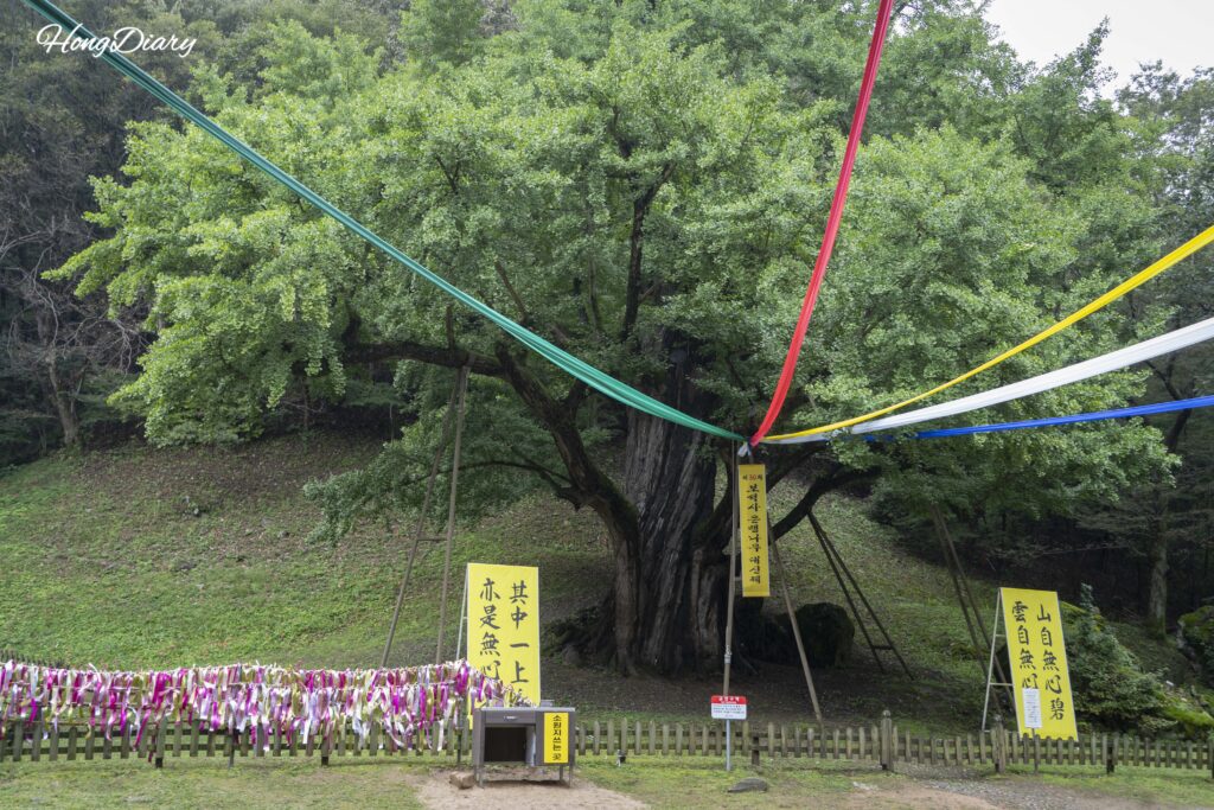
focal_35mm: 38
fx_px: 1282
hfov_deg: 50.7
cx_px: 607
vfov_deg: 35.1
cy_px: 405
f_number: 5
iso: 200
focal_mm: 38
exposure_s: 1/60
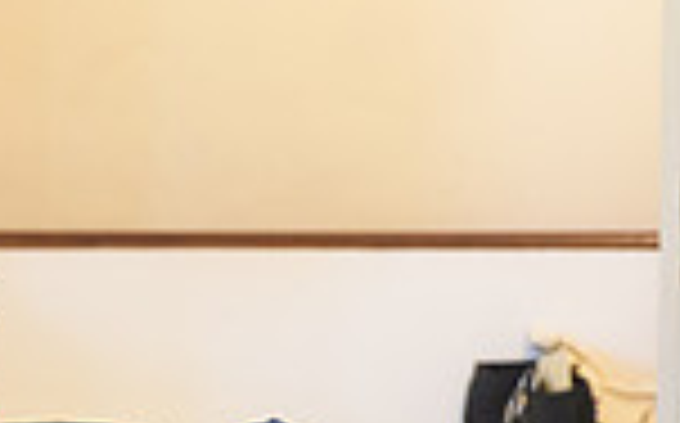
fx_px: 14495
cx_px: -455
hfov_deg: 2.7
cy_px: 844
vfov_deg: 1.7
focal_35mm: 783
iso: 1250
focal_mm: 200
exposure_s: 1/125
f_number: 3.2
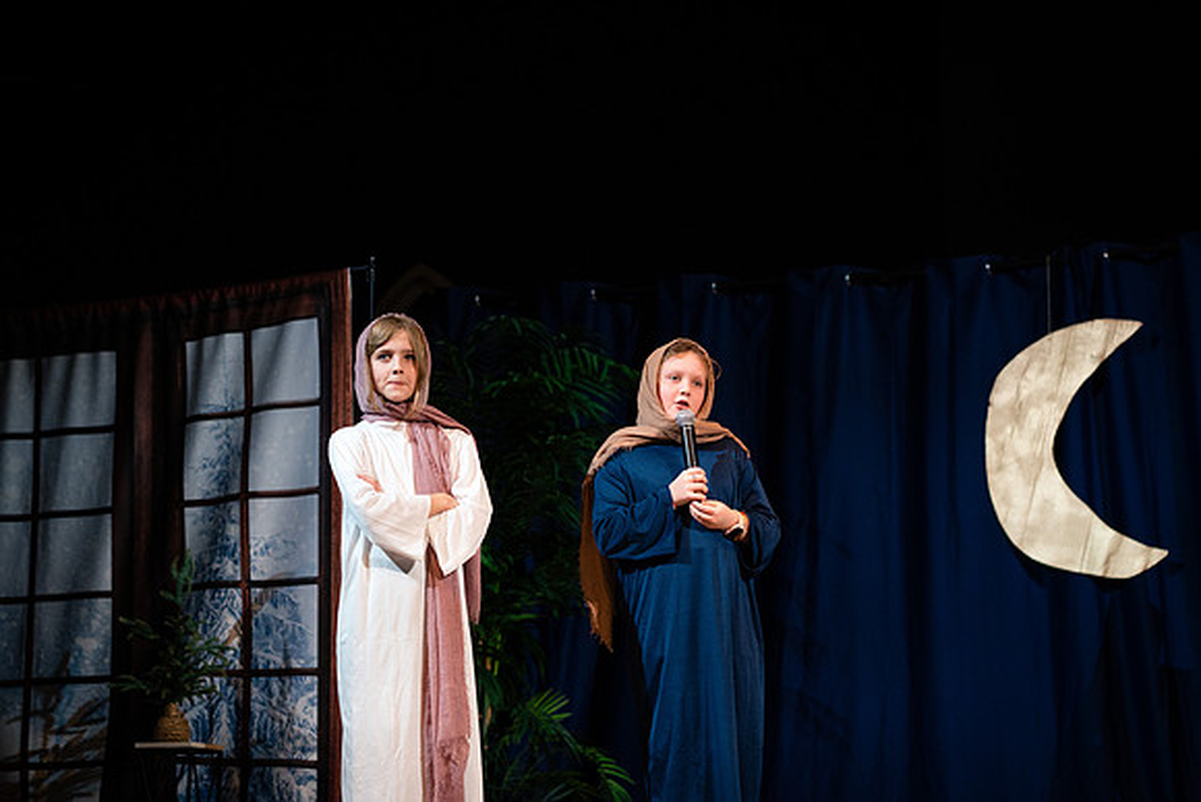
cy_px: 400
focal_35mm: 90
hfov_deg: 22.6
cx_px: 581
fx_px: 3001
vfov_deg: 15.2
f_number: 2.8
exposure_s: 1/250
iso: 800
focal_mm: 85
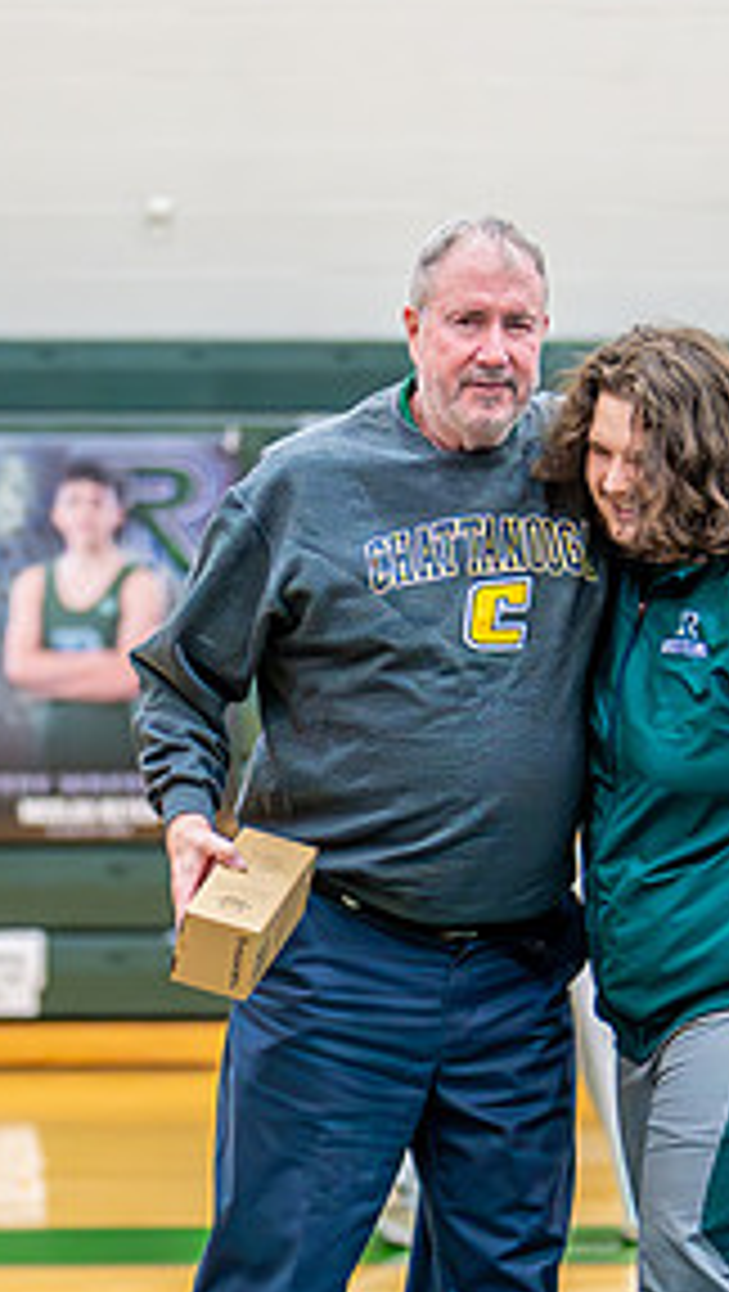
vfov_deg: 10.9
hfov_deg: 6.1
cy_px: 905
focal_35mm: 198
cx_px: 503
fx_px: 6786
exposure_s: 1/1000
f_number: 1.2
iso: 1250
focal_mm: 50
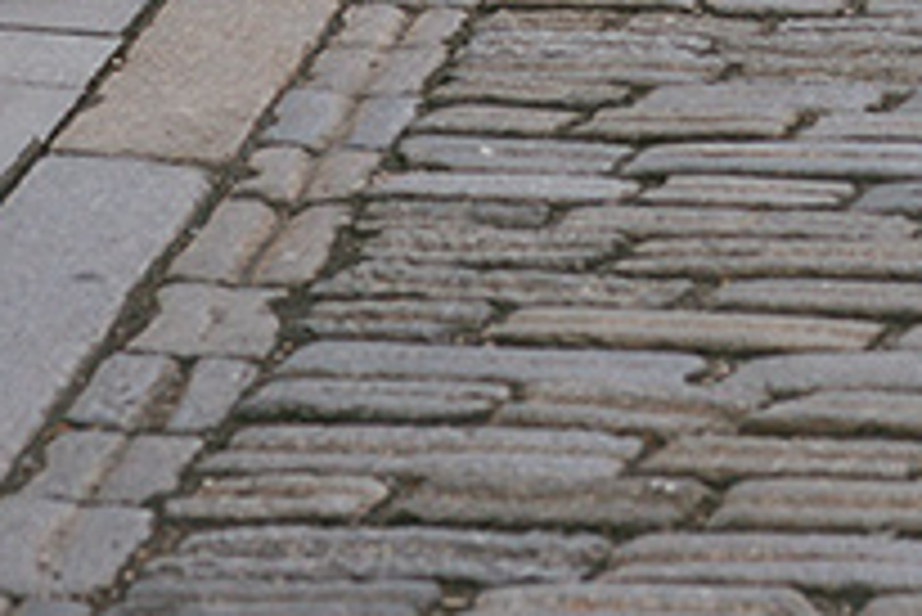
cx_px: 882
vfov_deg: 4.6
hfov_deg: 7.0
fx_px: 7483
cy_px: -994
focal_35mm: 292
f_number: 5
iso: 250
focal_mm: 50
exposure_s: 1/125
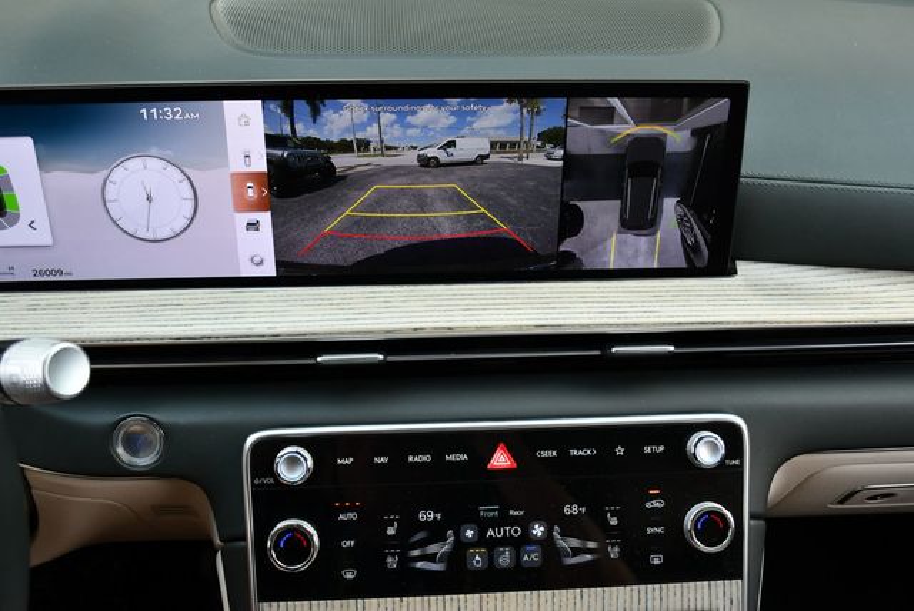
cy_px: 306
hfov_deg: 53.1
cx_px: 457
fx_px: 915
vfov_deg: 36.9
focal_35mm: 36
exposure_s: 1/250
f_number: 3.5
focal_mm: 18
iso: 400
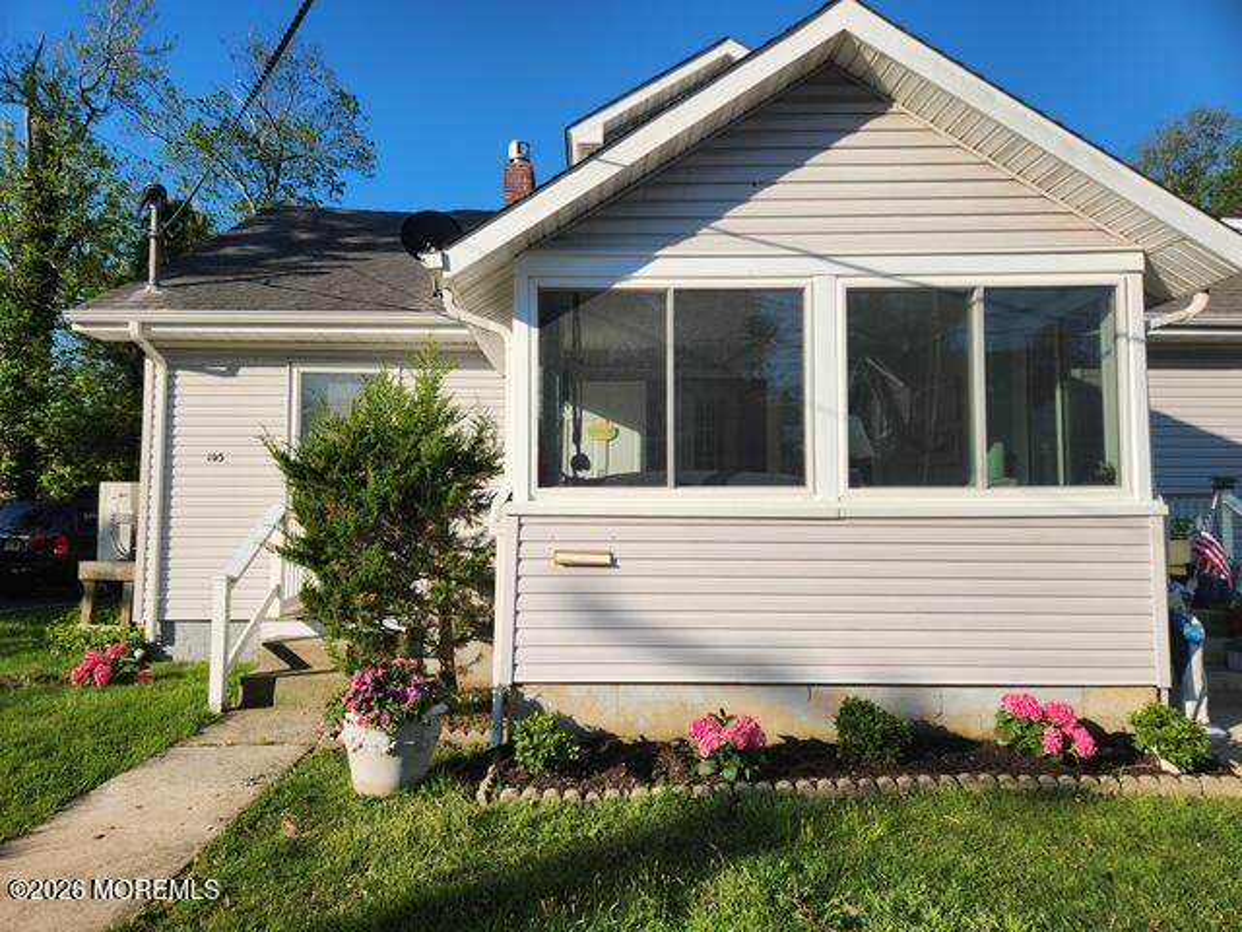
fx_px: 825
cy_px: 466
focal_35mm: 23
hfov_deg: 73.9
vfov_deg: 58.9
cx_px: 621
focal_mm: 5.4
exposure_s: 1/1525
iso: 20
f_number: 1.8
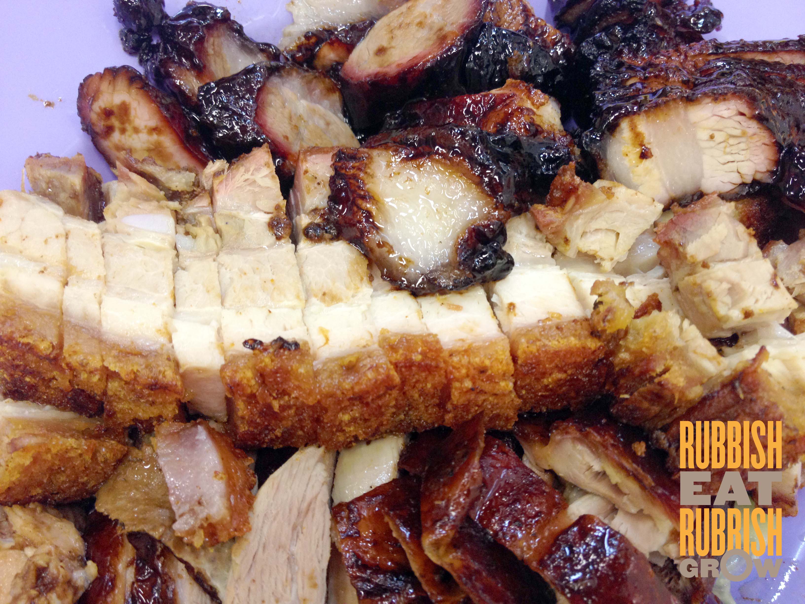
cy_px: 302
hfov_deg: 52.6
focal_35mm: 35
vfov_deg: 40.7
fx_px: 814
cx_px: 402
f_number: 2.4
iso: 100
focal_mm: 4.28
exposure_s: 1/20
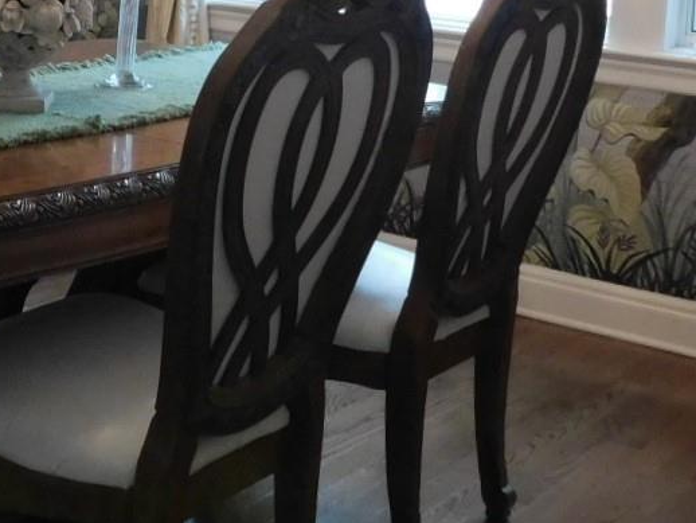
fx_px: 1428
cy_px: -22
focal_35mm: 71
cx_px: 30
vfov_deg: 20.0
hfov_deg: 26.2
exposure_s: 1/30
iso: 400
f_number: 3
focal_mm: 4
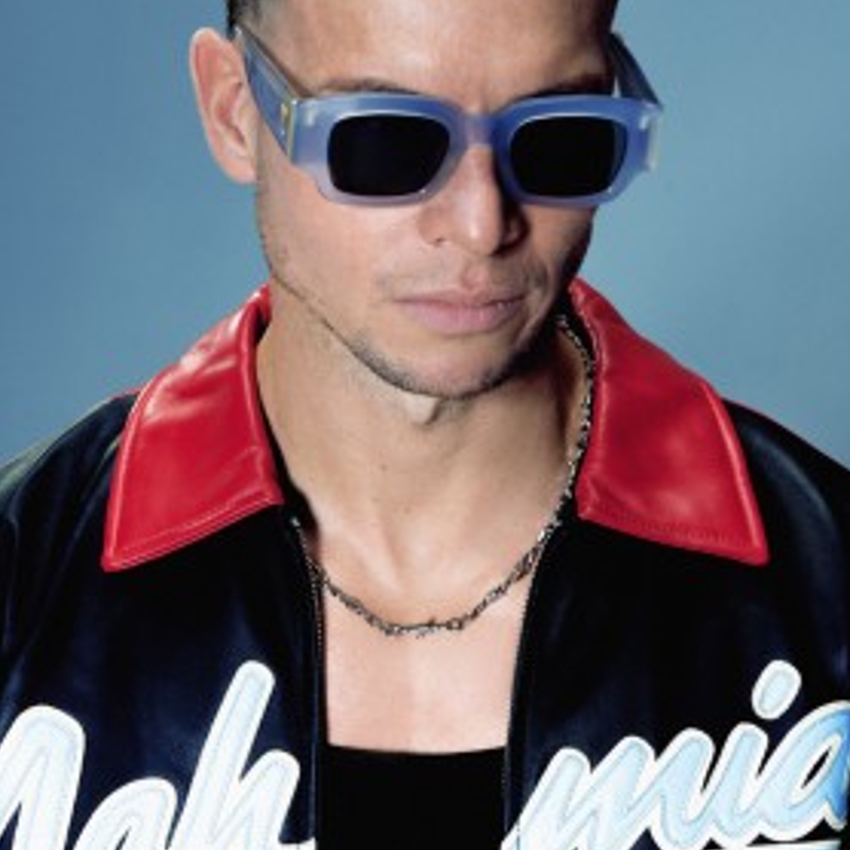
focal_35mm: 107
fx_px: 2973
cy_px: 333
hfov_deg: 16.3
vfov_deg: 16.3
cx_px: 460
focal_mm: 70
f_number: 9
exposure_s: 1/125
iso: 100
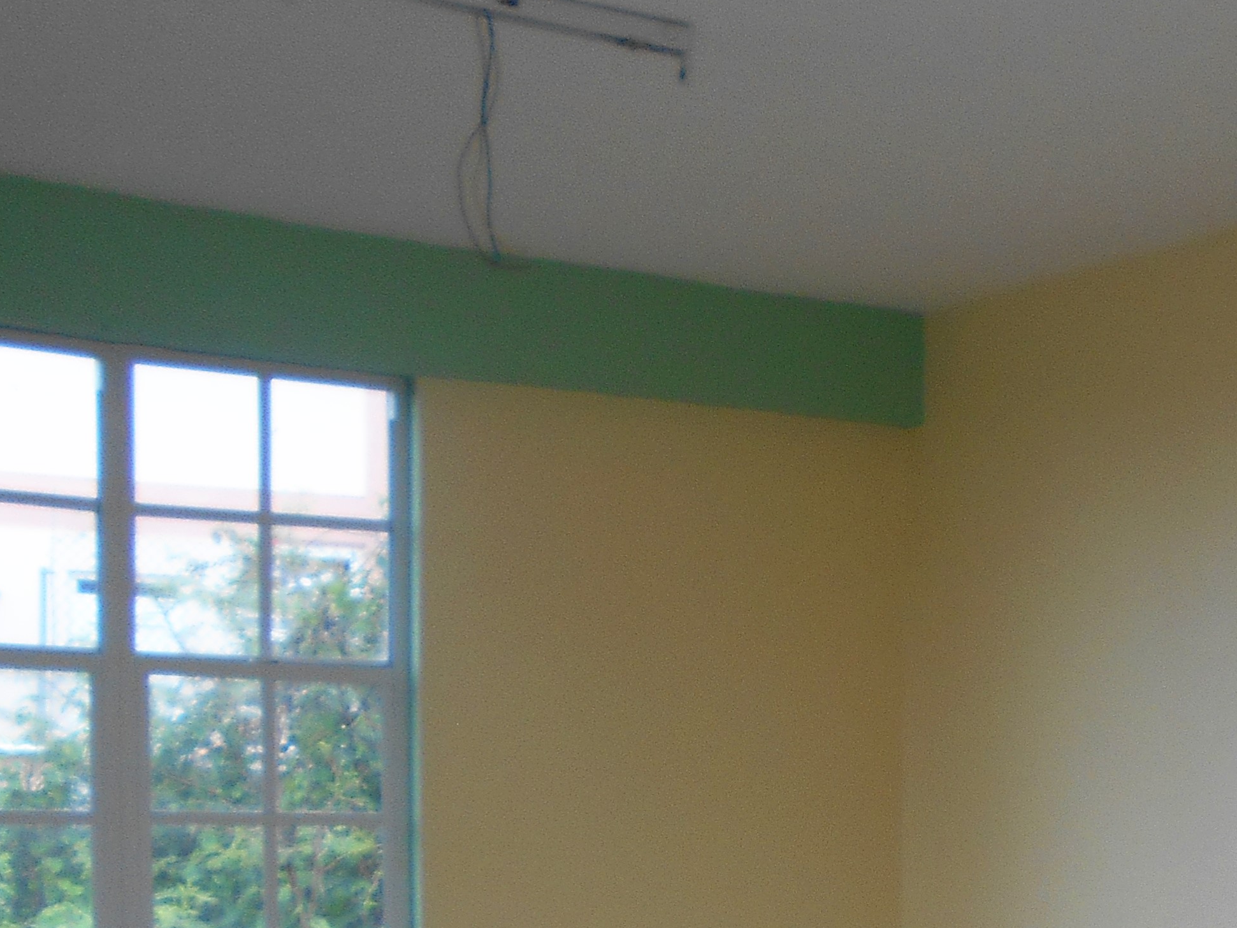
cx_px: 1503
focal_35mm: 69
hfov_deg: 25.2
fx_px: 2466
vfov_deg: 20.2
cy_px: 1062
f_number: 3.2
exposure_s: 1/30
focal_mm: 4.6
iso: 80
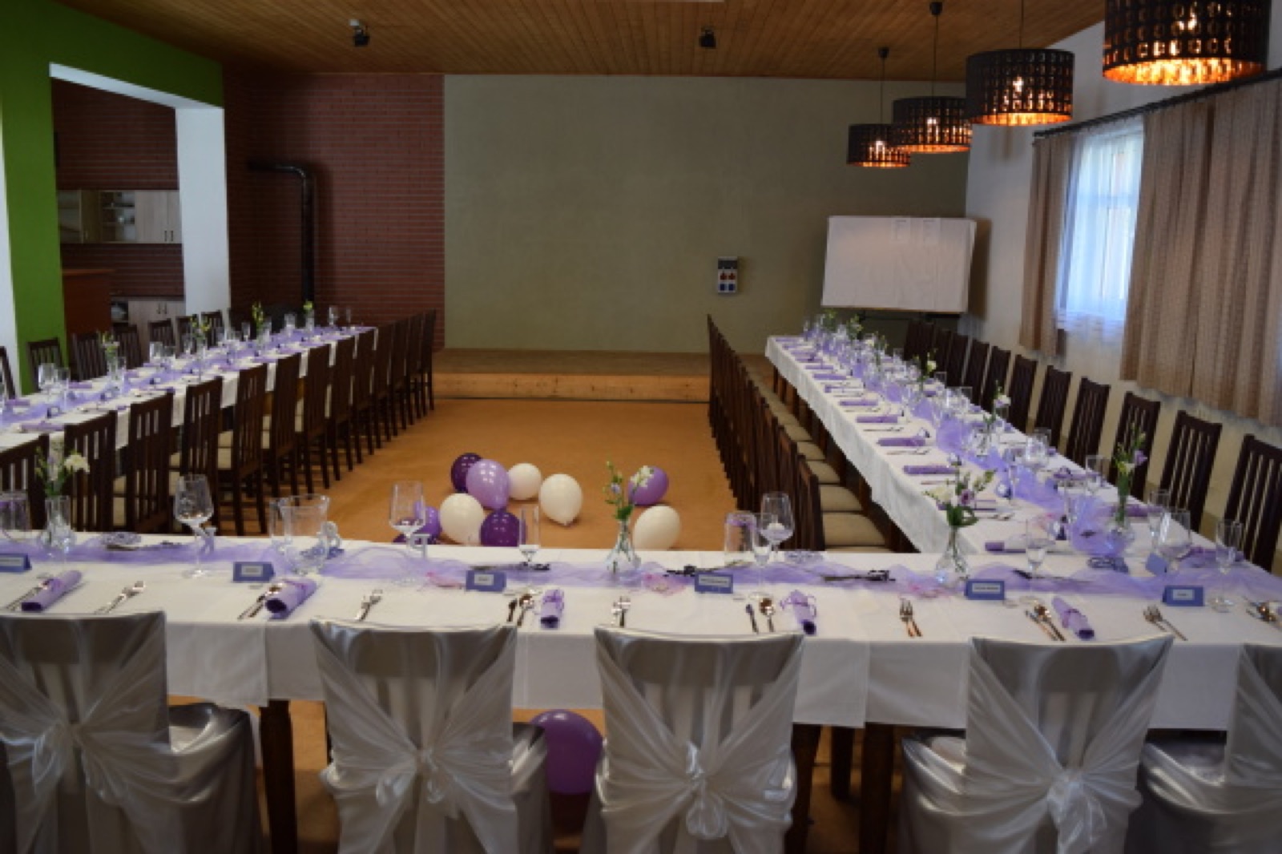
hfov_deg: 61.9
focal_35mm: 30
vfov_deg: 43.6
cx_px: 641
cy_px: 427
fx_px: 1068
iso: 400
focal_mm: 20
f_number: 4.5
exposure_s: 1/80
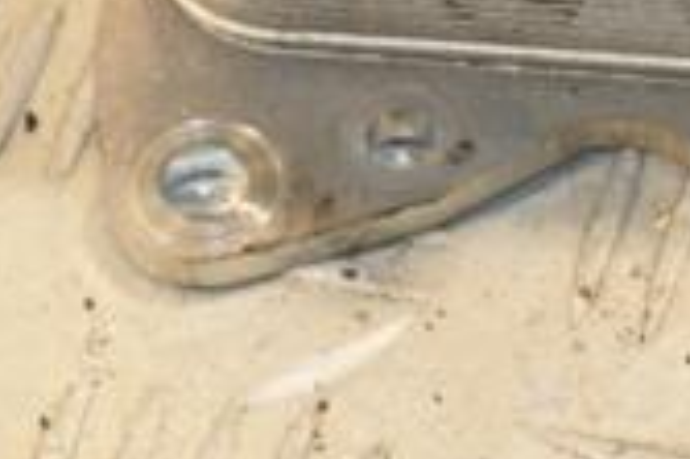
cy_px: -198
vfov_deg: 3.8
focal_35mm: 356
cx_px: 826
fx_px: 6817
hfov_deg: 5.8
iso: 800
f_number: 6.3
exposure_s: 1/200
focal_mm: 66
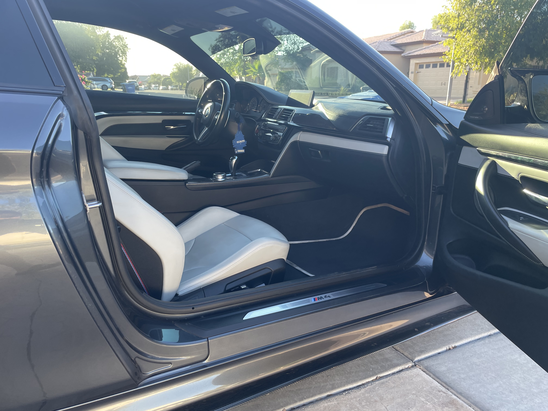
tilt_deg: -16.1
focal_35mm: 26
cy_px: 206
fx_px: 412
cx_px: 274
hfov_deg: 67.3
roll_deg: +0.2
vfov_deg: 53.1
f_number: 1.6
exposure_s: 1/121
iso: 40
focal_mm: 4.2
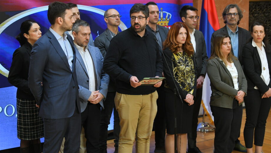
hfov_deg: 26.2
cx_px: 146
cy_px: 69
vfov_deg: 14.9
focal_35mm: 81
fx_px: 582
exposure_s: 1/200
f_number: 4
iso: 2500
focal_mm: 70
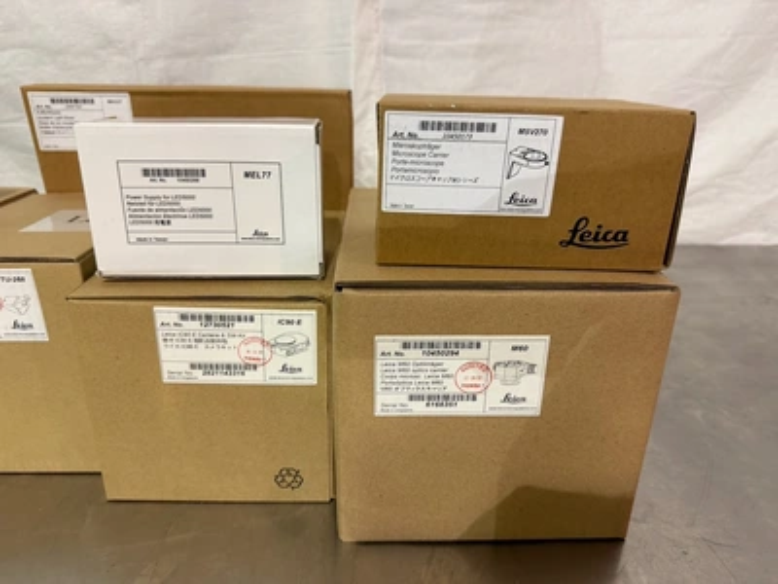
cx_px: 389
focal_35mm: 24
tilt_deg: -22.1
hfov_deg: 71.6
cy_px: 292
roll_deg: -1.3
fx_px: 539
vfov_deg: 56.8
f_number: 1.78
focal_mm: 6.76
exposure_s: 1/60
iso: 200
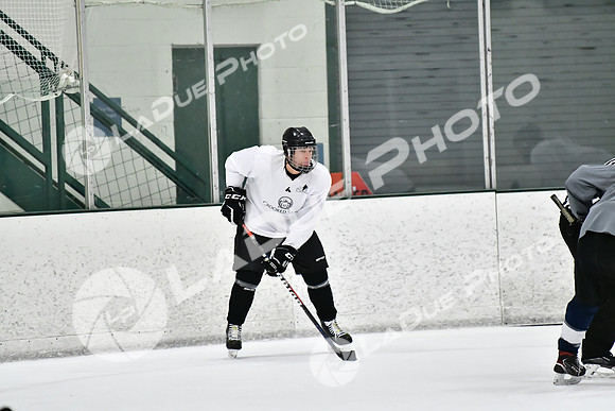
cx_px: 308
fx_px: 5126
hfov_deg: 6.9
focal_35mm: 300
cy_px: 206
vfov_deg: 4.6
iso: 6400
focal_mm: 200
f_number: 2.8
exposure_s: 1/2000
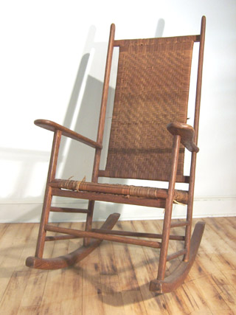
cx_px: 118
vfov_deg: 46.8
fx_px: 364
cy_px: 158
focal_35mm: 40
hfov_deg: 35.9
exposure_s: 1/15
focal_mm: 6.7
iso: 140
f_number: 4
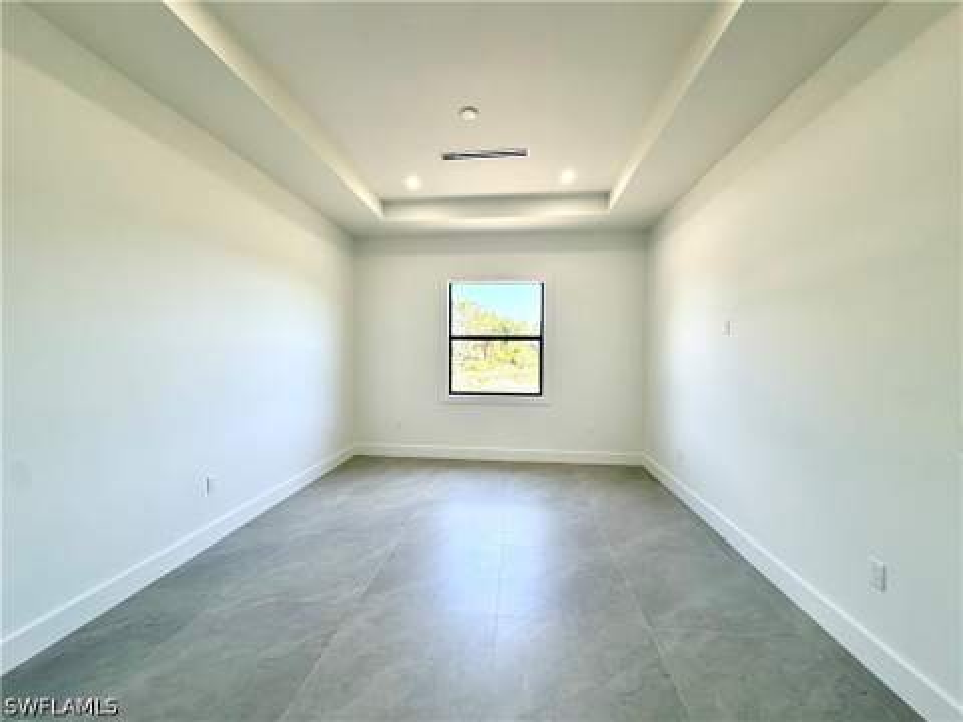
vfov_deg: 85.7
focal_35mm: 14
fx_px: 389
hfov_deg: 102.1
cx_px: 482
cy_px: 361
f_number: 2.2
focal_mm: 2.22
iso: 100
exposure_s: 1/120
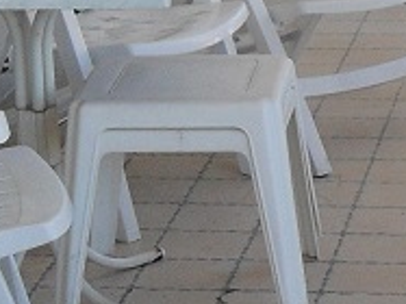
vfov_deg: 7.9
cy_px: 80
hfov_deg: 10.3
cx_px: 549
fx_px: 2192
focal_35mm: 187
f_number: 2.8
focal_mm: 6.2
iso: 100
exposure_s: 1/250
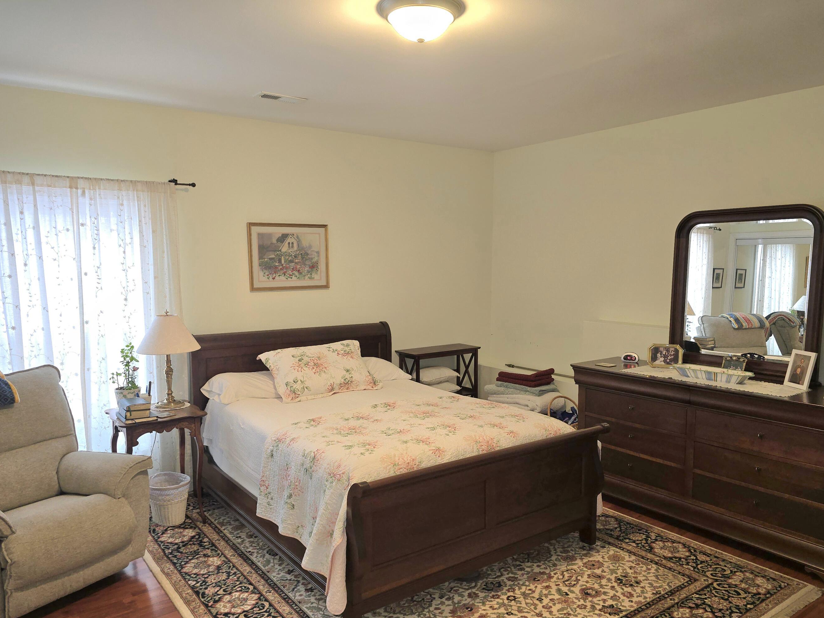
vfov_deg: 52.9
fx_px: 619
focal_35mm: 26
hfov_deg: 67.3
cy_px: 344
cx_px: 419
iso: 100
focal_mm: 6.3
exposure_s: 1/60.2
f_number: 1.7
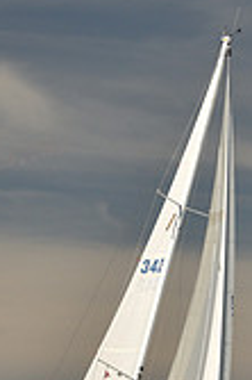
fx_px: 3472
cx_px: 176
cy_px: 266
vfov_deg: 6.2
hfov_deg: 4.2
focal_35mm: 330
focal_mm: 95
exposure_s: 1/640
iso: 250
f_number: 7.1
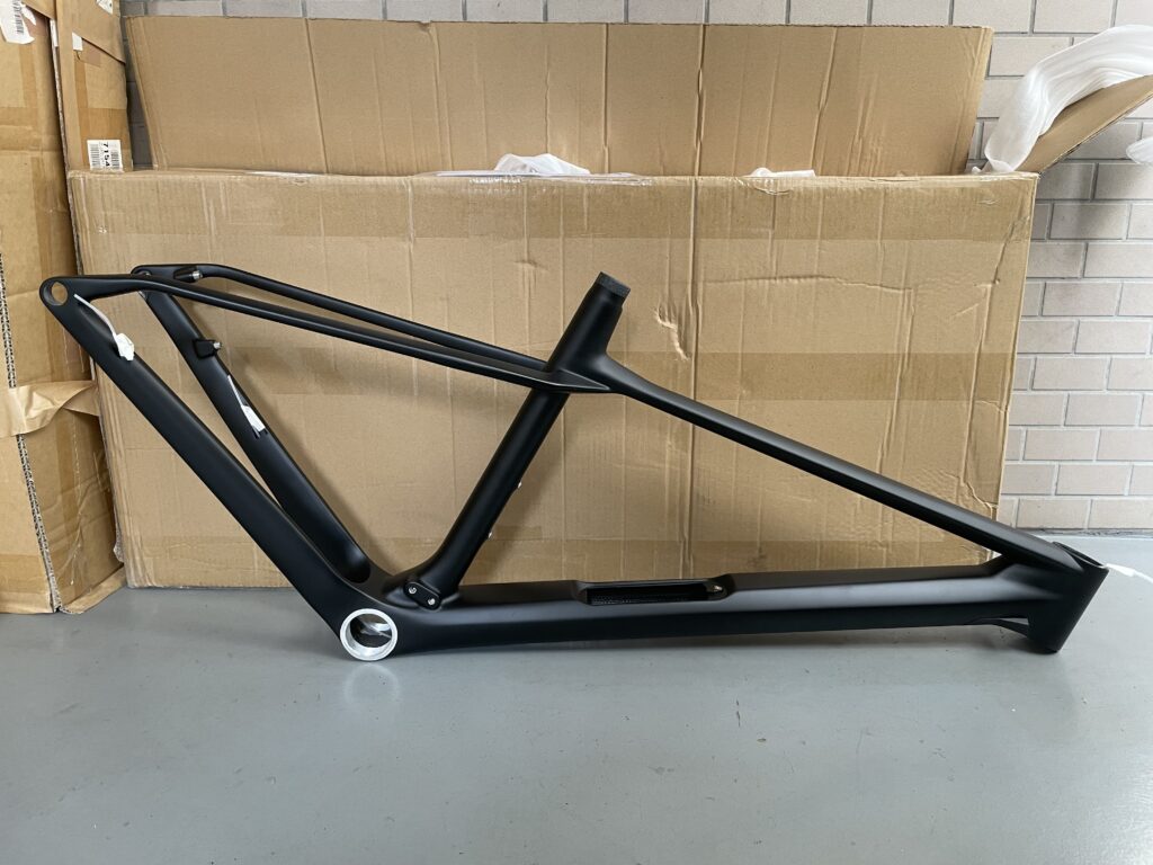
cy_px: 432
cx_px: 576
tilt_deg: -14.2
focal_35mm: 26
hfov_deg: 67.3
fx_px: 866
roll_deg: +0.4
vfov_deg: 53.1
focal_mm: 4.2
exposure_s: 1/48
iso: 125
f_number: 1.6
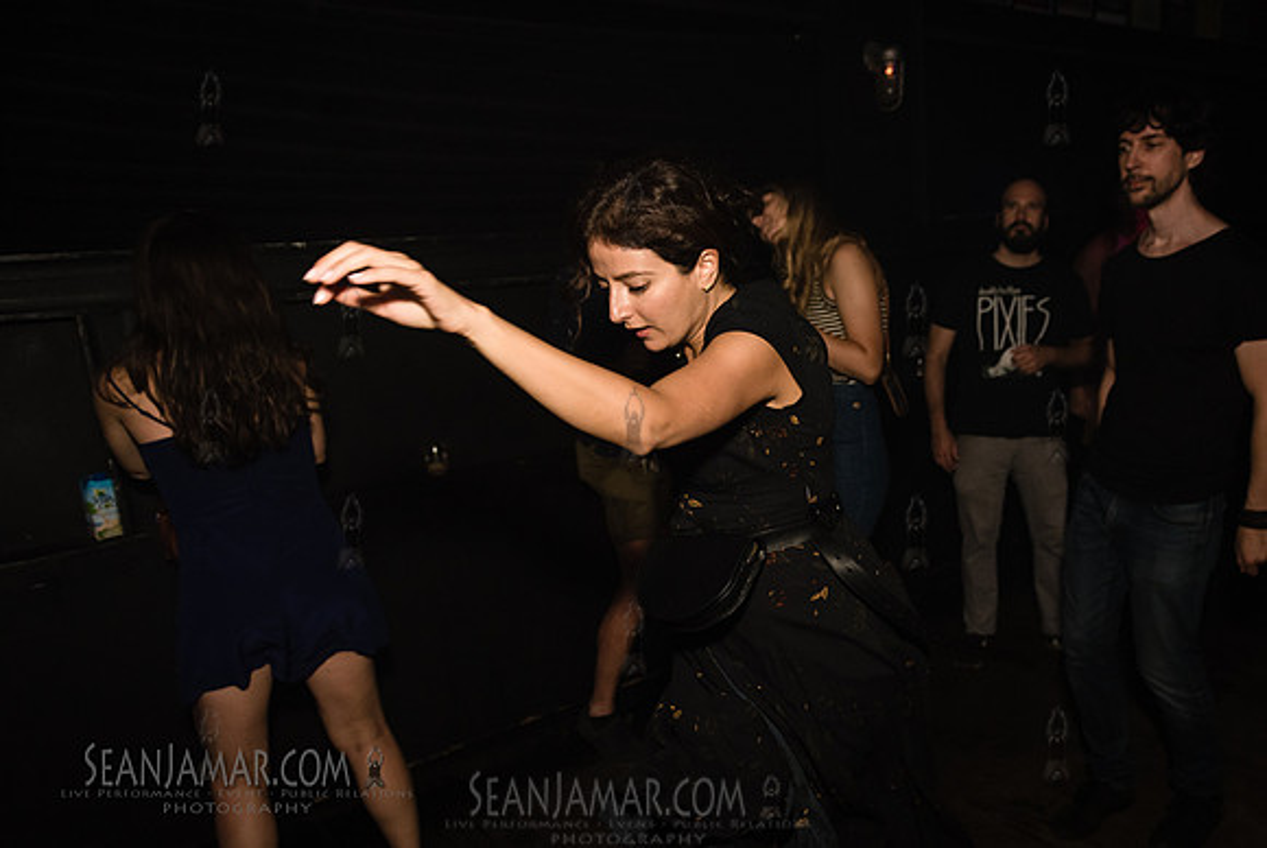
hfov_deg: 63.8
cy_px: 505
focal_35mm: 29
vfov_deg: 45.4
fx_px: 1007
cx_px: 755
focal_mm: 24
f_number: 3.5
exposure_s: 1/250
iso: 2000
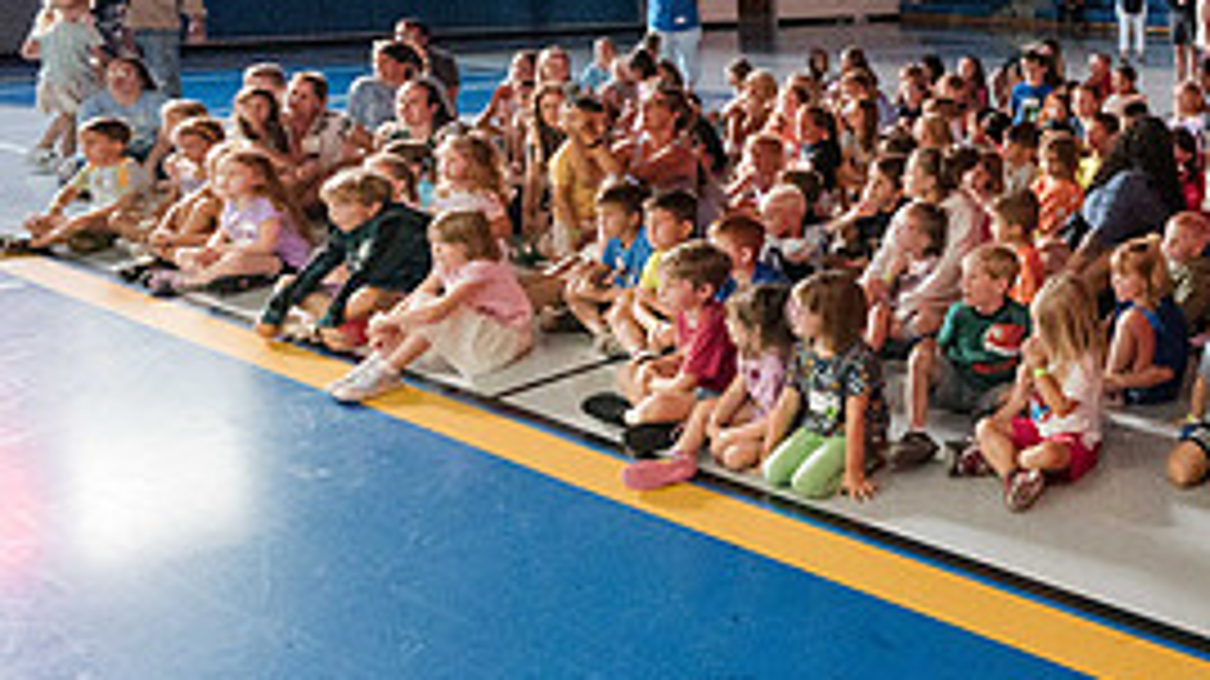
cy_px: 141
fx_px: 1090
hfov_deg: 46.8
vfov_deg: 33.6
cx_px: 1249
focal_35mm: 34
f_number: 4
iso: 18000
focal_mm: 14
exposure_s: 1/60
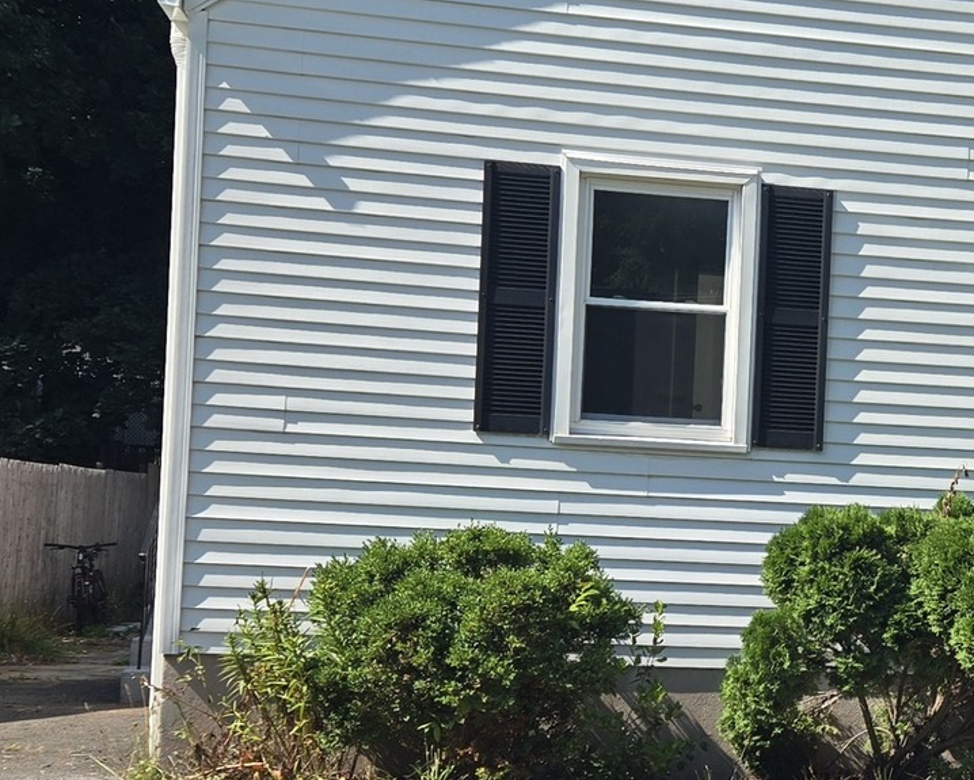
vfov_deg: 21.2
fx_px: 2076
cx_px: 1020
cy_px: 490
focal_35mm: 72
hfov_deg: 24.9
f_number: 1.8
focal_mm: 5.4
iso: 25
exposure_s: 1/1238
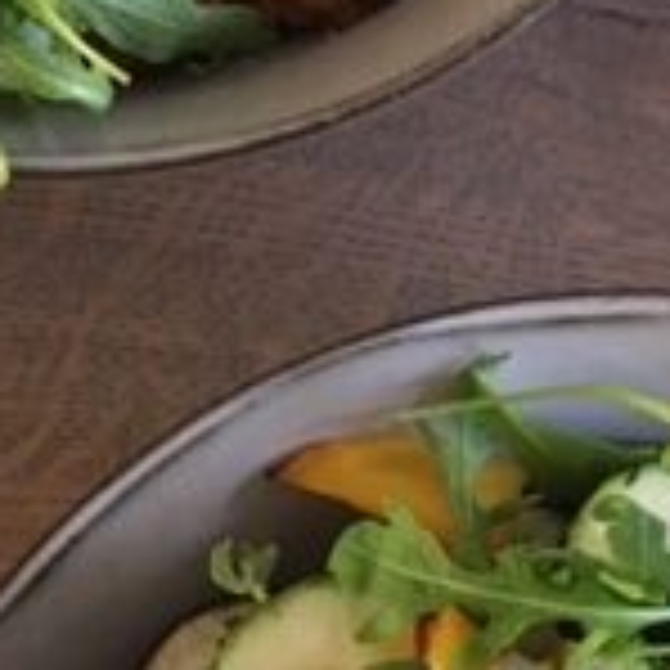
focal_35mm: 110
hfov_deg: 15.8
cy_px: 531
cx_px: 306
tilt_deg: -79.9
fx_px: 2409
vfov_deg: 15.7
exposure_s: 1/33
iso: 200
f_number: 2.2
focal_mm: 4.15
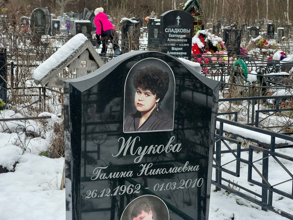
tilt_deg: -7.9
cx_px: 146
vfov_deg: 19.1
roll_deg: +1.2
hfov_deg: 25.3
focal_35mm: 77
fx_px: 652
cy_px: 110
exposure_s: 1/99
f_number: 2.8
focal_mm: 9
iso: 160
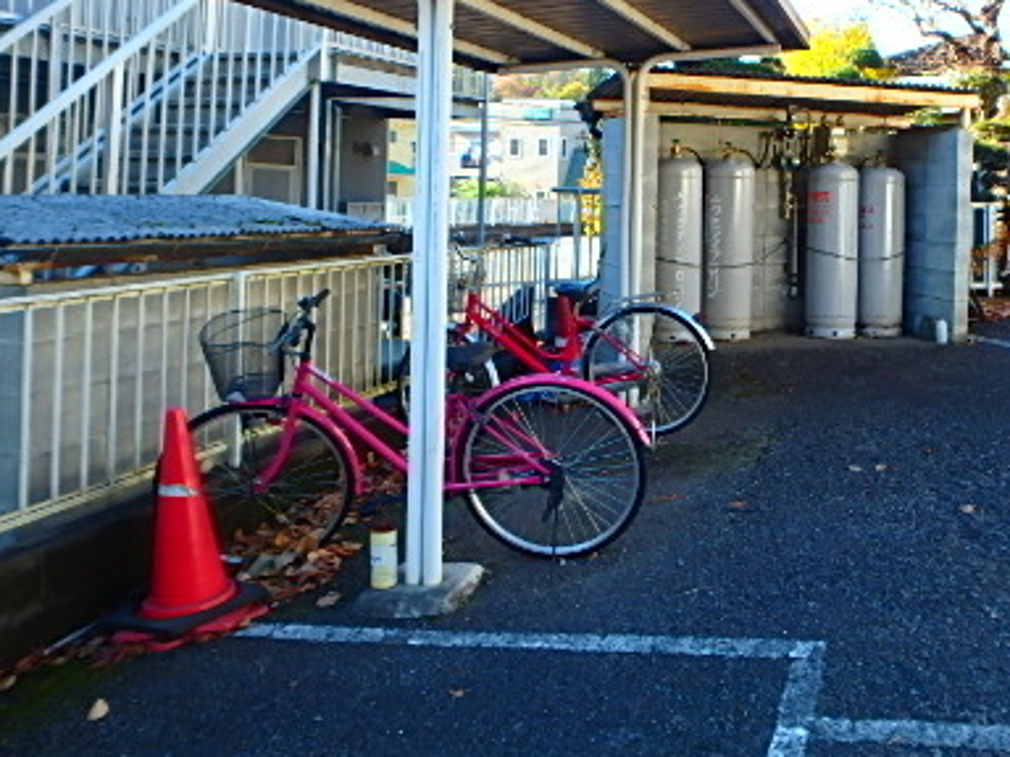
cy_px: 213
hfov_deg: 51.1
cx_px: 713
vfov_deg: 39.8
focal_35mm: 35
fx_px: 1021
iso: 125
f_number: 3.5
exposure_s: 1/125
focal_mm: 3.7
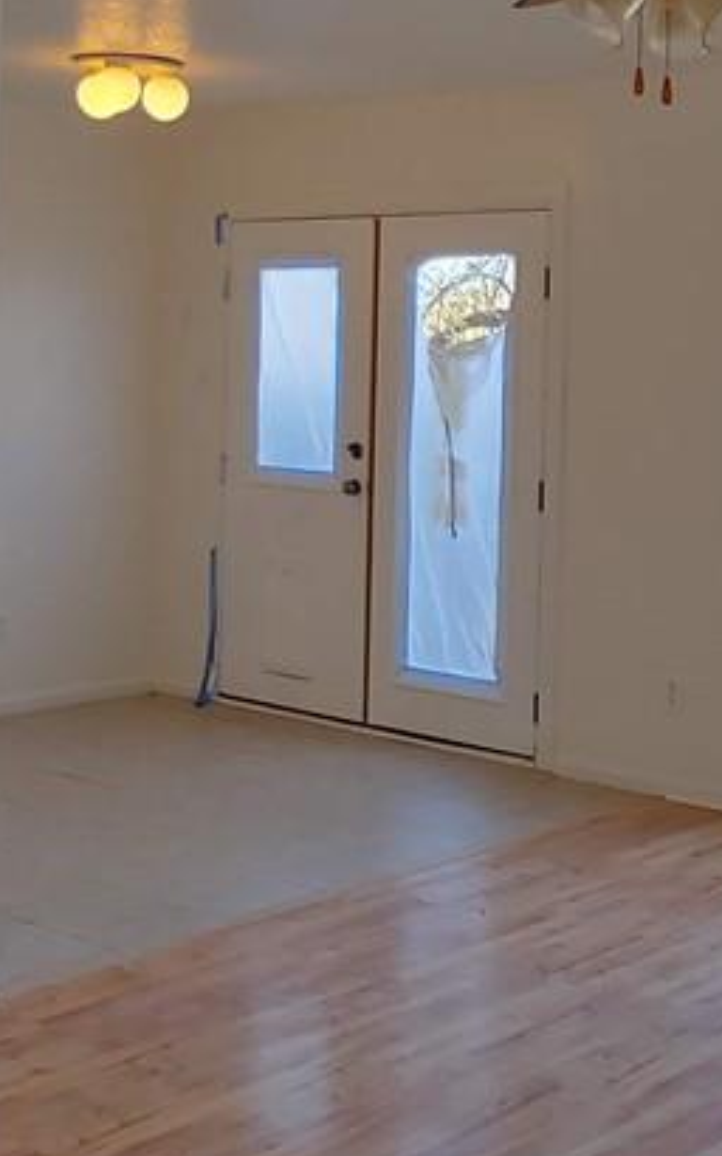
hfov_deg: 23.9
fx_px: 1670
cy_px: 383
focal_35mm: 53
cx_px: 620
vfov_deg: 37.8
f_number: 1.9
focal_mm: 2.18
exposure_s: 1/120
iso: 50
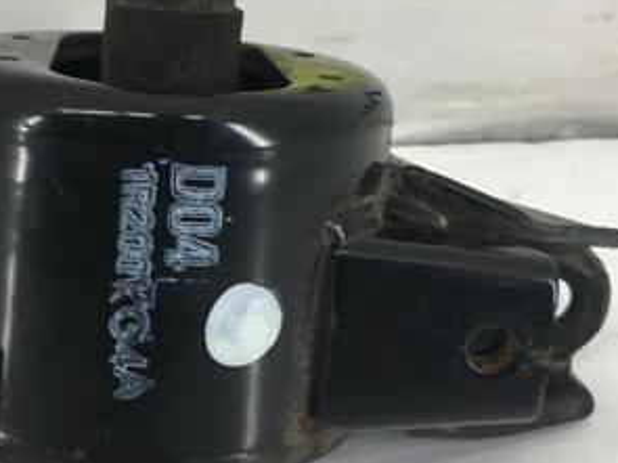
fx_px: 1124
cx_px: 163
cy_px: 245
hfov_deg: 30.3
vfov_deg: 23.3
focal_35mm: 63
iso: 25
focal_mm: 4.15
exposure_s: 1/33
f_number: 2.2
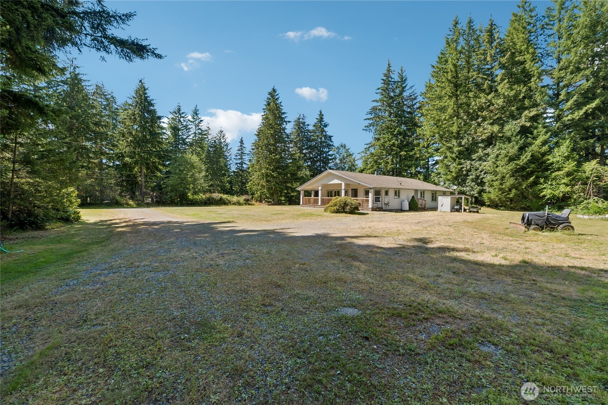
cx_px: 304
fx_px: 253
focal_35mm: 15
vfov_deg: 77.3
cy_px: 202
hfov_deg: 100.4
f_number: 9
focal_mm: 10
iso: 100
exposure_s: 1/50
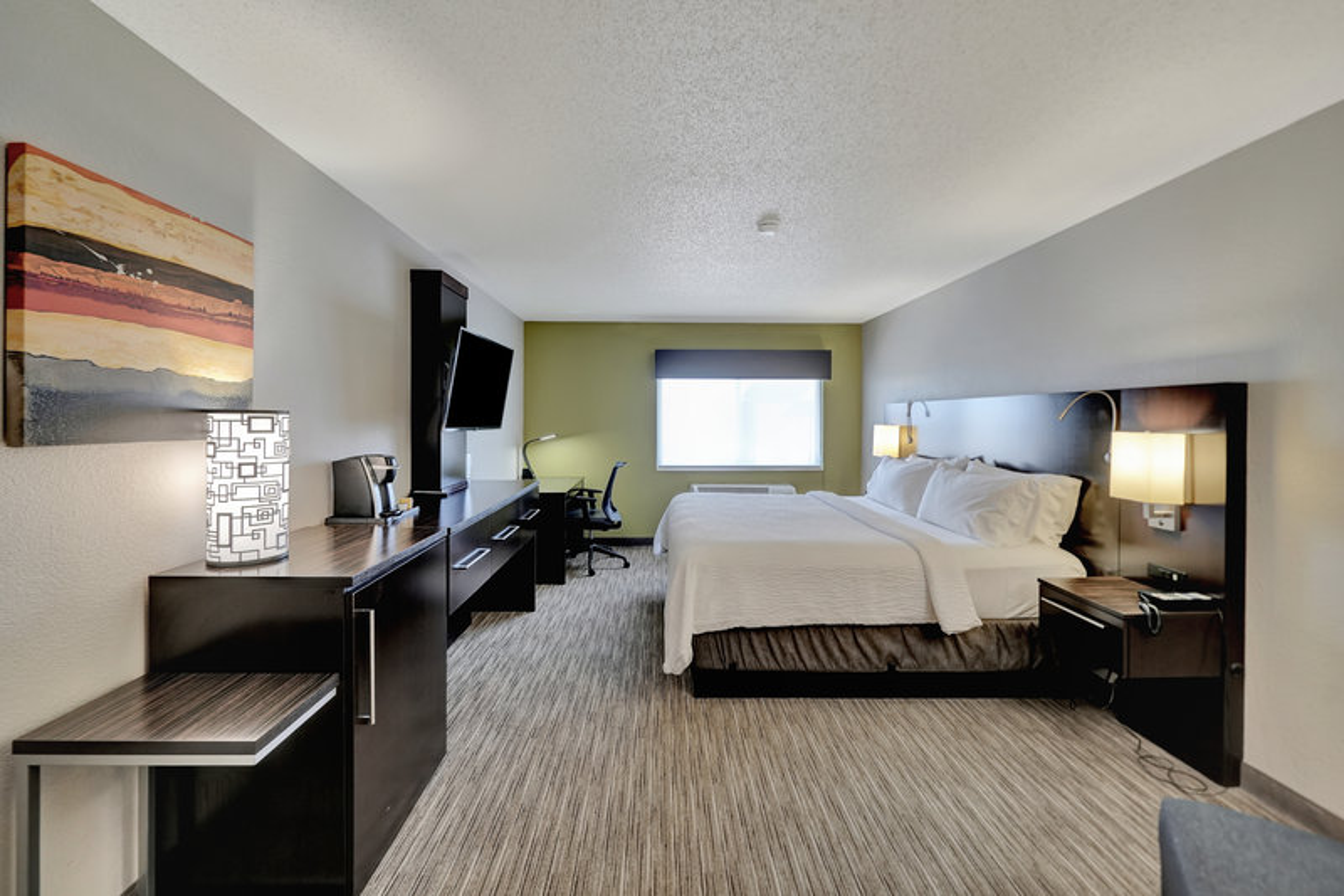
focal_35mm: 14
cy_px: 448
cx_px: 672
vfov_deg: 81.2
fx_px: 523
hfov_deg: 104.3
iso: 1250
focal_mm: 14
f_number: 4
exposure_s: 1/125
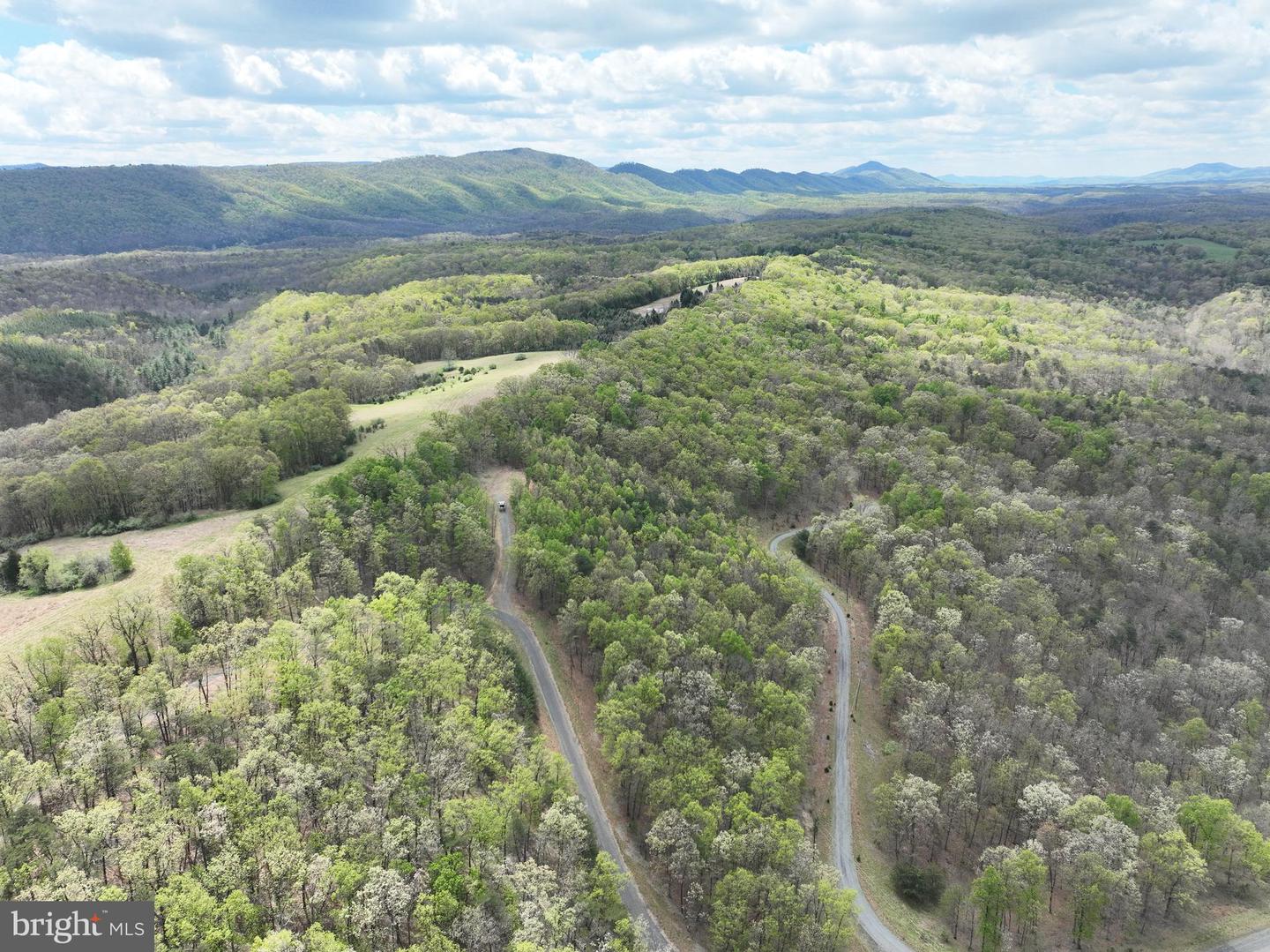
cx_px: 635
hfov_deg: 71.6
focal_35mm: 24
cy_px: 476
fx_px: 880
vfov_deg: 56.8
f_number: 2.8
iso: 310
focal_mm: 12.29
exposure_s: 1/2000
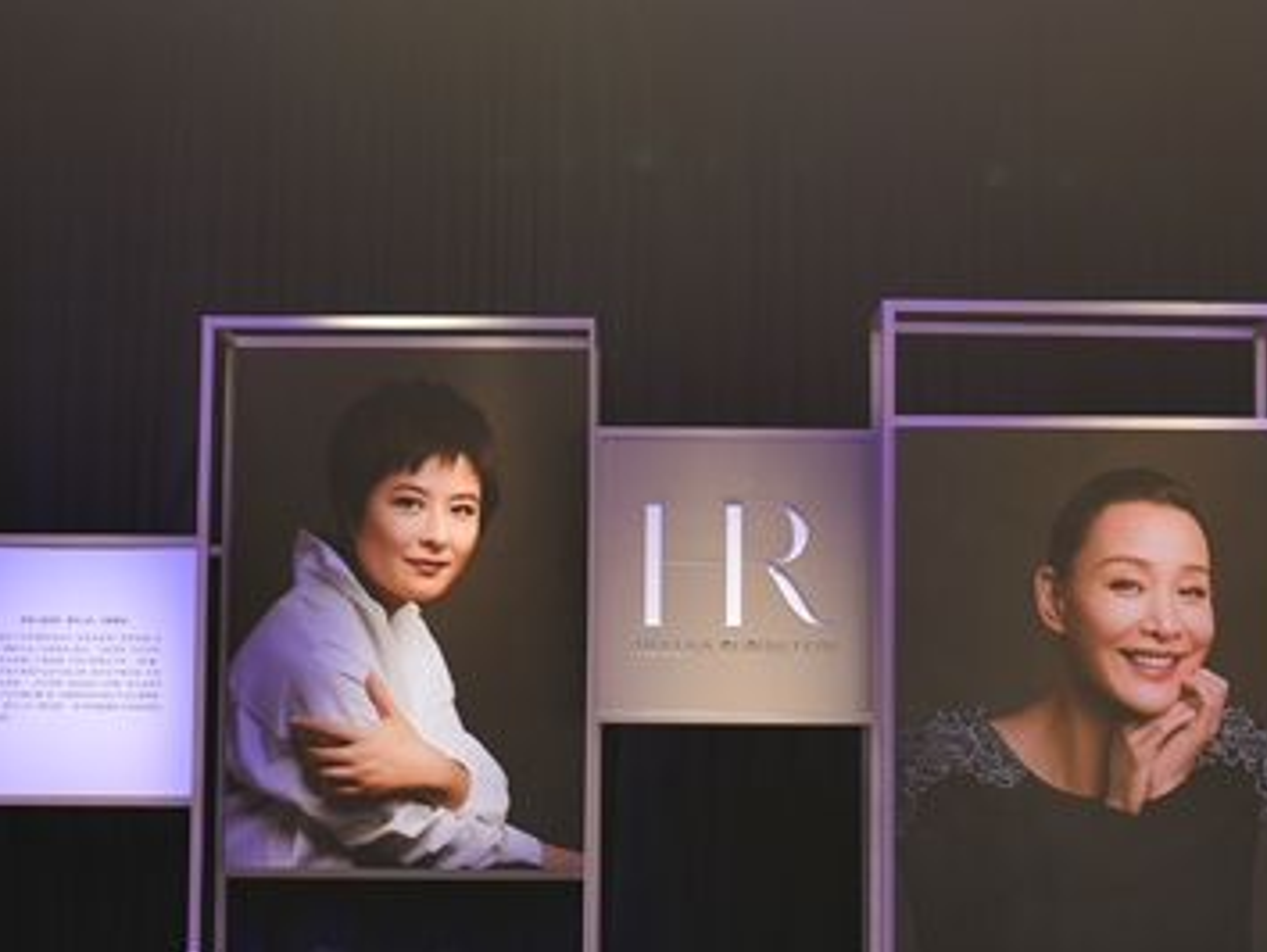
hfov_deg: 25.6
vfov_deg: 19.4
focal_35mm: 76
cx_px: 737
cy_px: 481
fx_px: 2784
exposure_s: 1/60
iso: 400
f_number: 2.8
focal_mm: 35
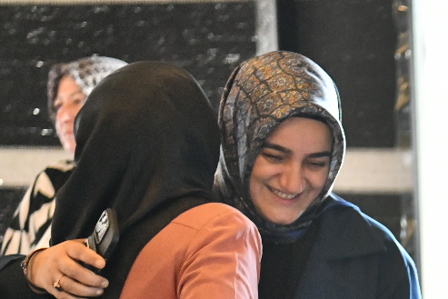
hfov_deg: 8.7
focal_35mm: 230
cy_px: 384
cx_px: 699
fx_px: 2863
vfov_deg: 5.9
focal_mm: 70
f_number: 2.8
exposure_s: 1/400
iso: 4000
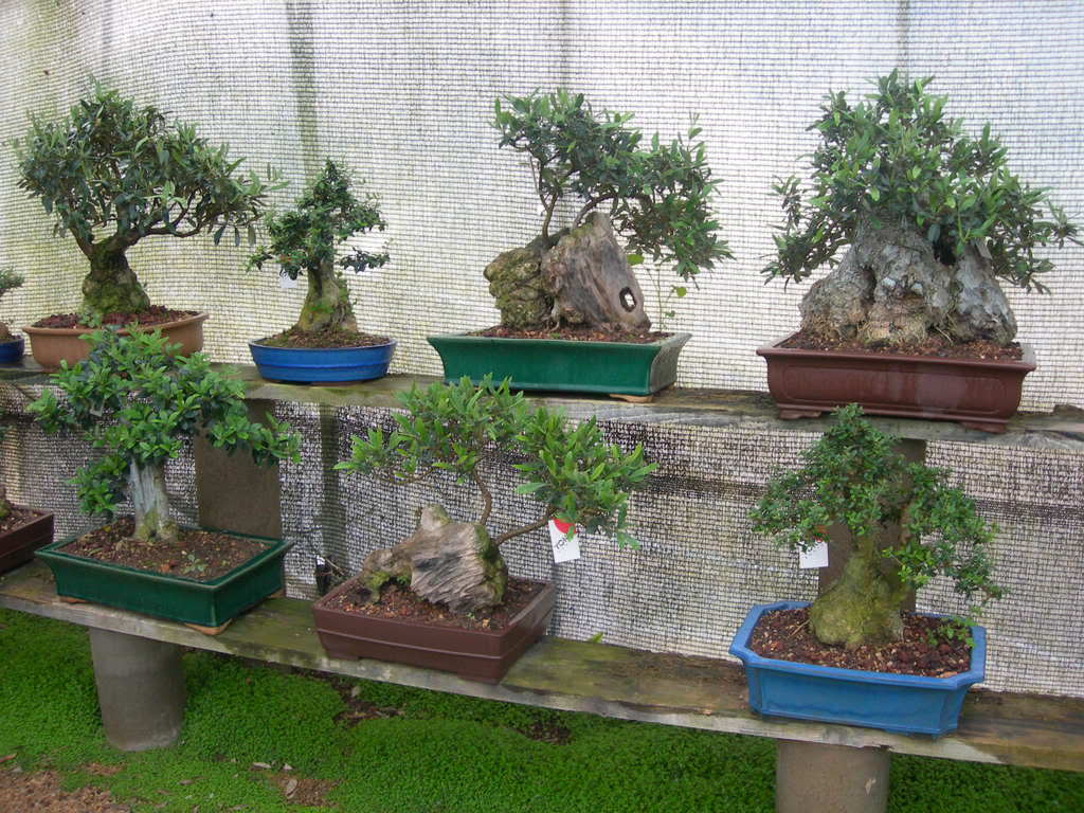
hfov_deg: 49.0
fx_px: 1190
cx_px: 542
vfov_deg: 37.7
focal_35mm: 38
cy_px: 406
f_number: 2.8
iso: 200
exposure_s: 1/110
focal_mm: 7.8
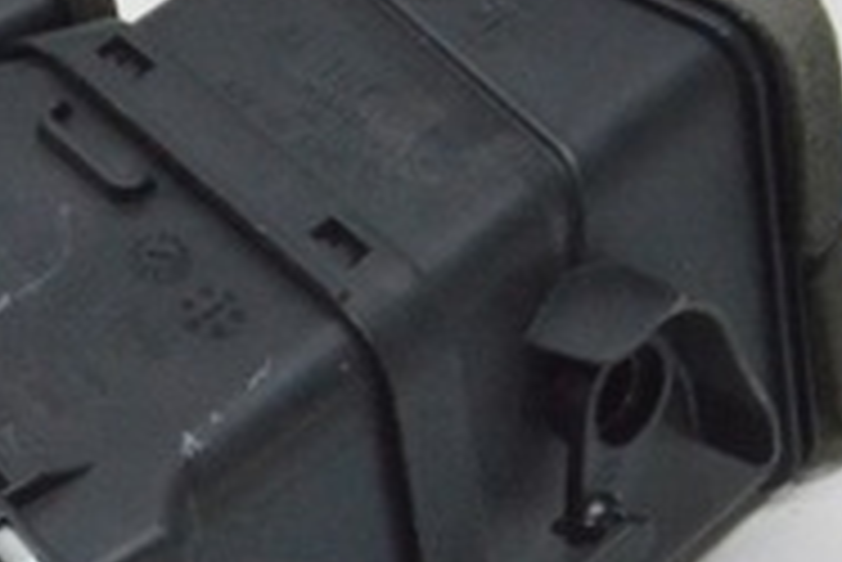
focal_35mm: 164
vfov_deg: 8.4
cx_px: 122
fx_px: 3839
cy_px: 524
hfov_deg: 12.4
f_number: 20
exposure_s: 1/20
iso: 6400
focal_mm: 32
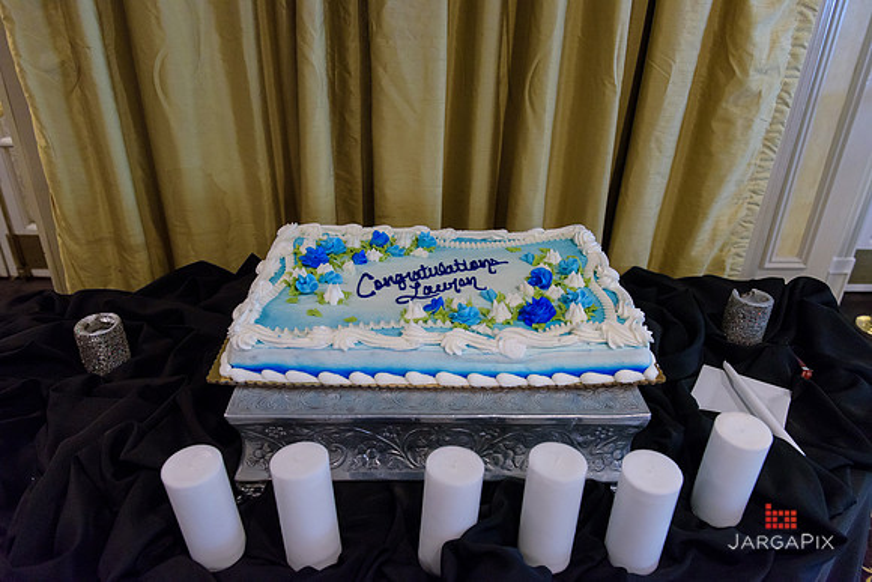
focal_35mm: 27
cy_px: 291
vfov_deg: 48.0
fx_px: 654
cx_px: 436
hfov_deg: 67.4
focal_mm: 27
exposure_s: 1/125
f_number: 3.2
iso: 1600
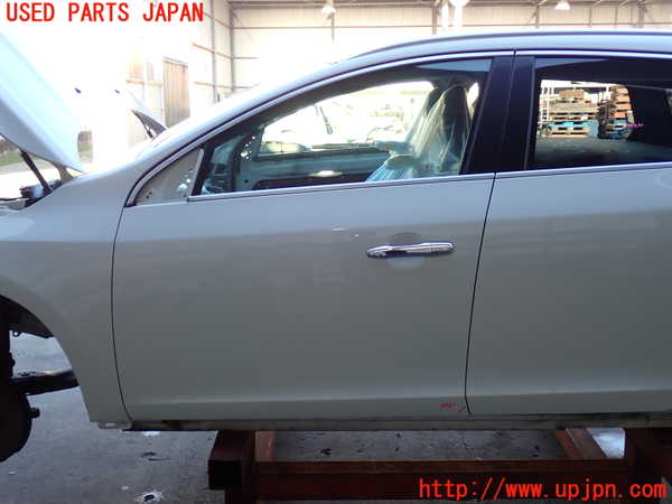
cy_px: 252
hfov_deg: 45.8
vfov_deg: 35.1
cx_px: 336
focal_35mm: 41
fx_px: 796
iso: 125
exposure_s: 1/80
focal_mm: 7.31
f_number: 2.8
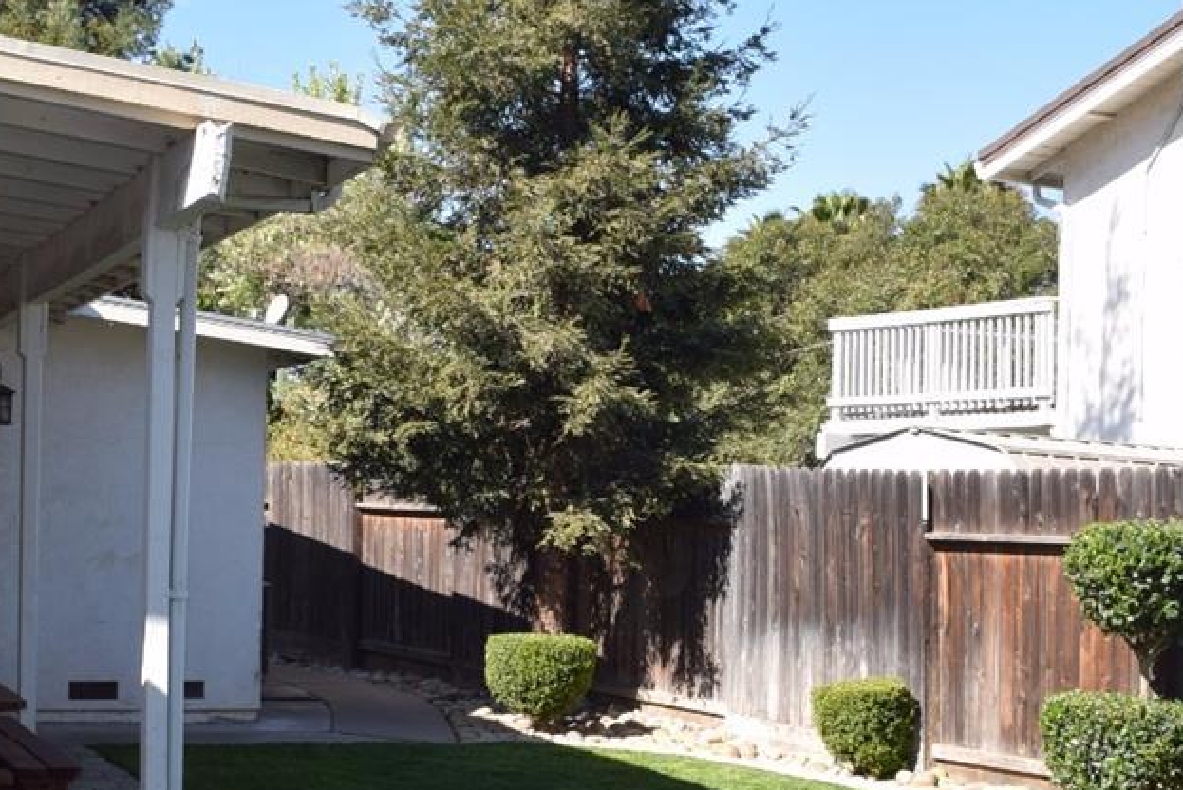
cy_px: 645
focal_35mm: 65
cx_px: 611
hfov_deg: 30.9
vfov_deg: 20.7
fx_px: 2137
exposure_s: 1/160
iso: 100
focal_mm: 18
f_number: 6.3
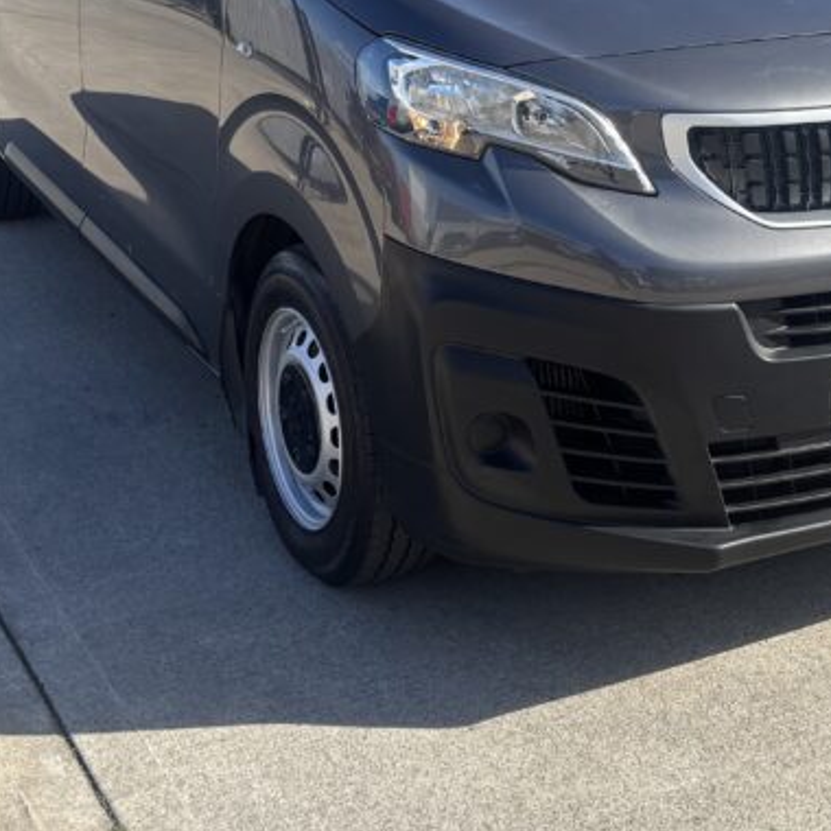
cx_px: 514
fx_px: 1684
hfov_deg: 27.6
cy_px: -4
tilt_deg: -7.0
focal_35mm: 62
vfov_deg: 26.2
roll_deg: -1.0
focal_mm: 5.96
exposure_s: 1/2342
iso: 50
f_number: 1.6
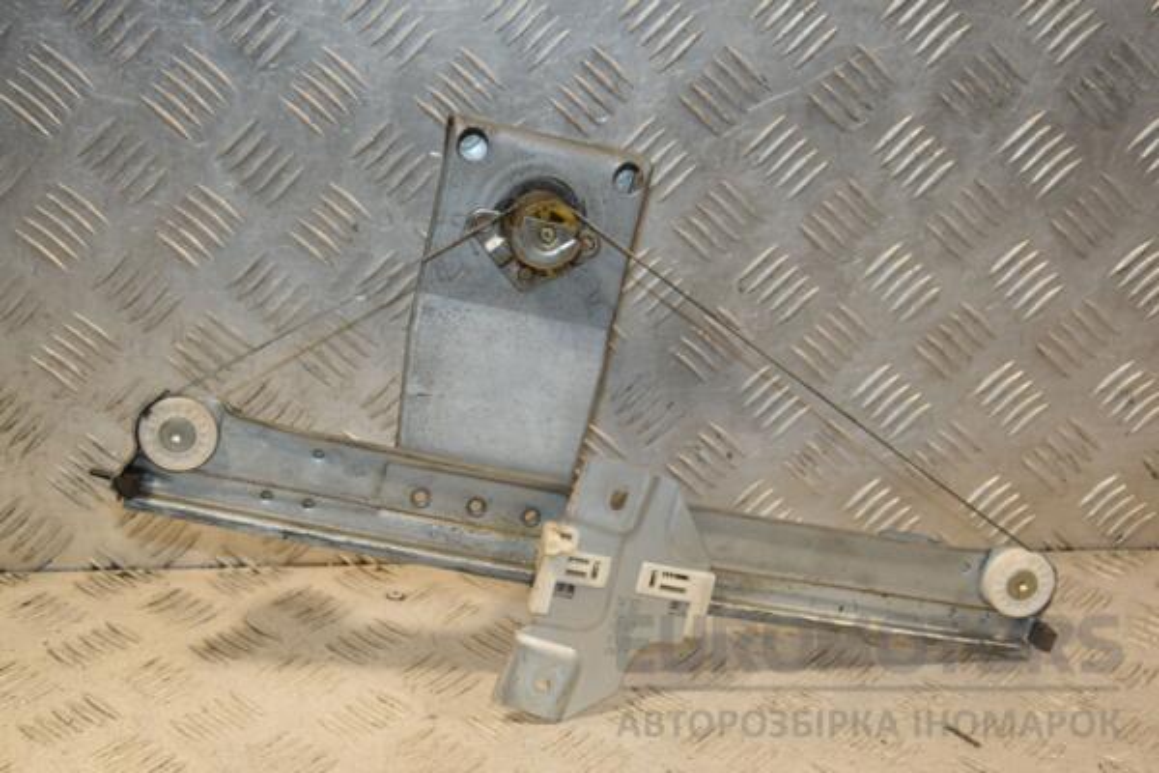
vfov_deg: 23.8
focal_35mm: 57
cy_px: 386
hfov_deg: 35.1
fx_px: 1835
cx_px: 580
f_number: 6.3
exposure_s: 1/200
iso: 800
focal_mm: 38
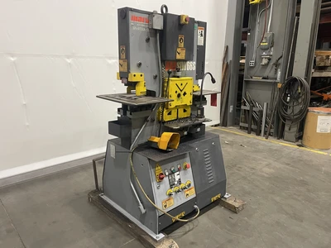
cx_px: 166
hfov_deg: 69.4
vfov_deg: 54.9
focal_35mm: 25
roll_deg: -1.2
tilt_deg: -12.8
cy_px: 124
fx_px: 239
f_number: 1.6
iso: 400
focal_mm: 5.1
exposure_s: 1/60
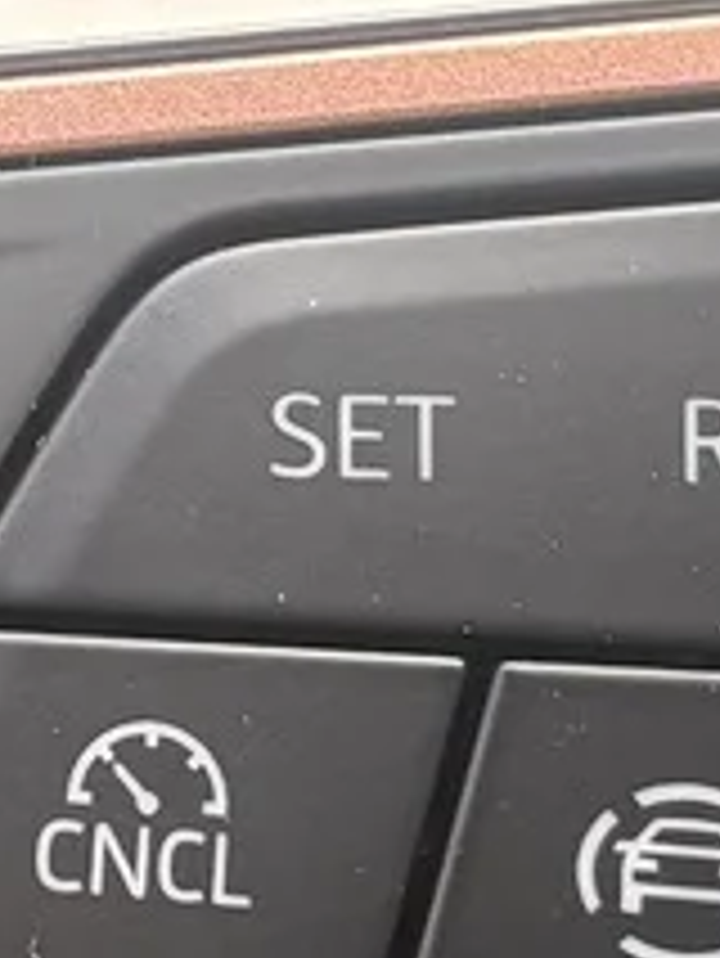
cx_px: 104
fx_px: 5402
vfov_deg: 10.1
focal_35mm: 195
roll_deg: +2.4
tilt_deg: -22.7
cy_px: 310
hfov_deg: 7.6
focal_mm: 5.96
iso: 125
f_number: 1.6
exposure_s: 1/121
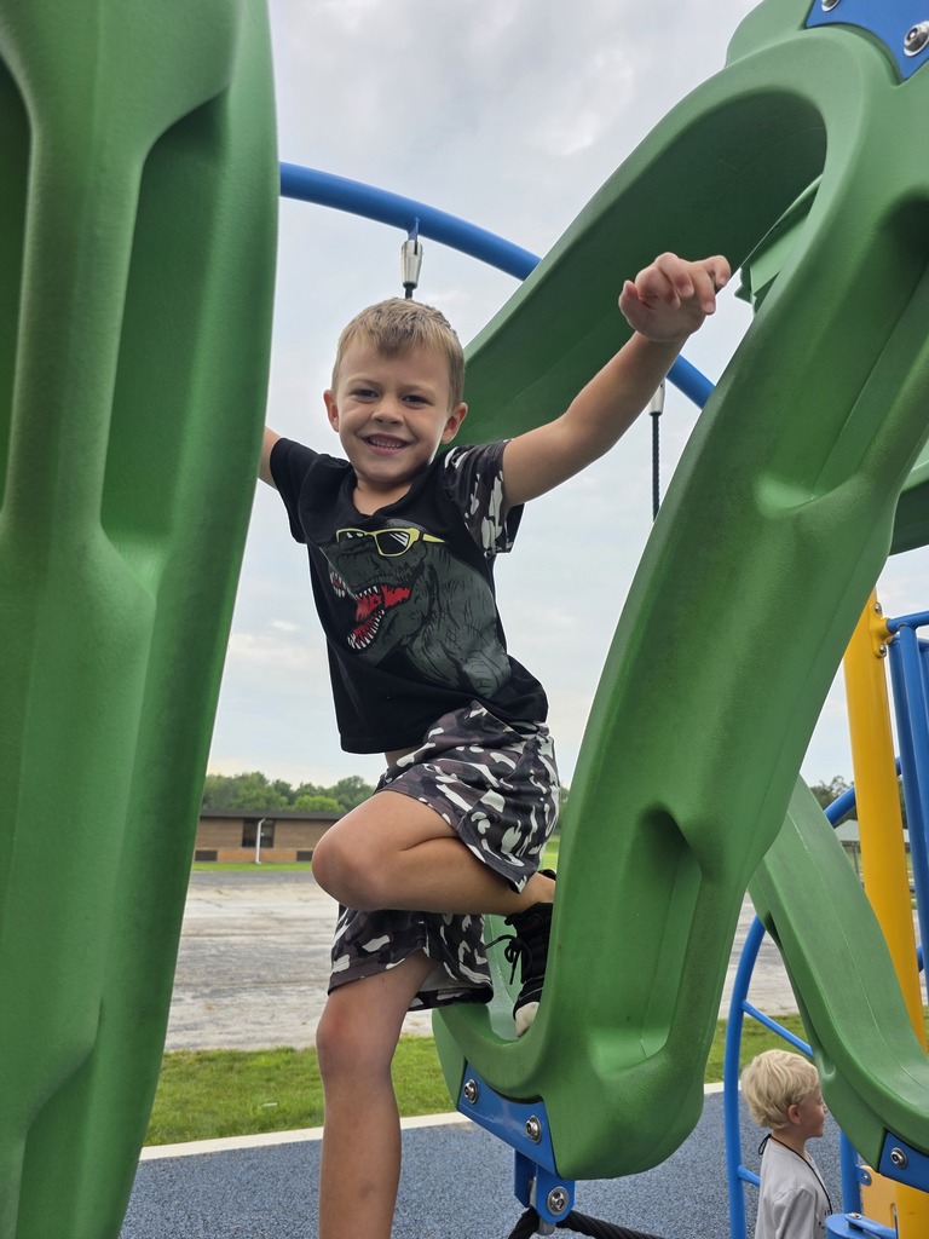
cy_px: 620
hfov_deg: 58.9
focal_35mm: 23
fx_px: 823
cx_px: 464
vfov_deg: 73.9
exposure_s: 1/2021
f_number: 1.7
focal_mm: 6.3
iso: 80
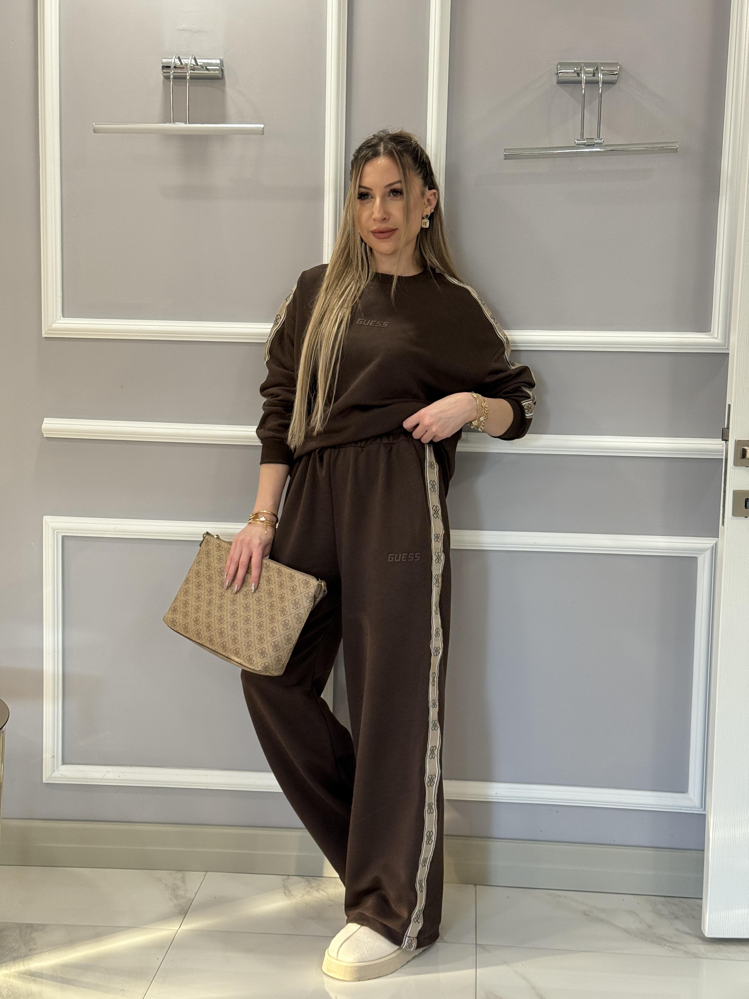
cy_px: 500
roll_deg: -1.7
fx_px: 1385
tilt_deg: -5.9
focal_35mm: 48
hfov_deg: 30.3
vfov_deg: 39.7
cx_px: 374
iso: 200
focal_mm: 6.76
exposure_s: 1/106
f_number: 1.78
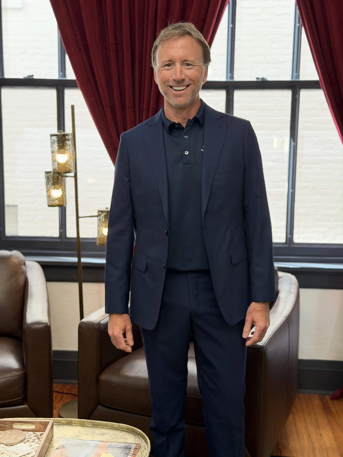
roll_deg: +0.0
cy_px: 228
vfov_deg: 39.7
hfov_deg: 30.3
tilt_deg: -8.4
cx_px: 172
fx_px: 634
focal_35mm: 48
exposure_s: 1/225
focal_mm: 6.76
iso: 160
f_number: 1.78
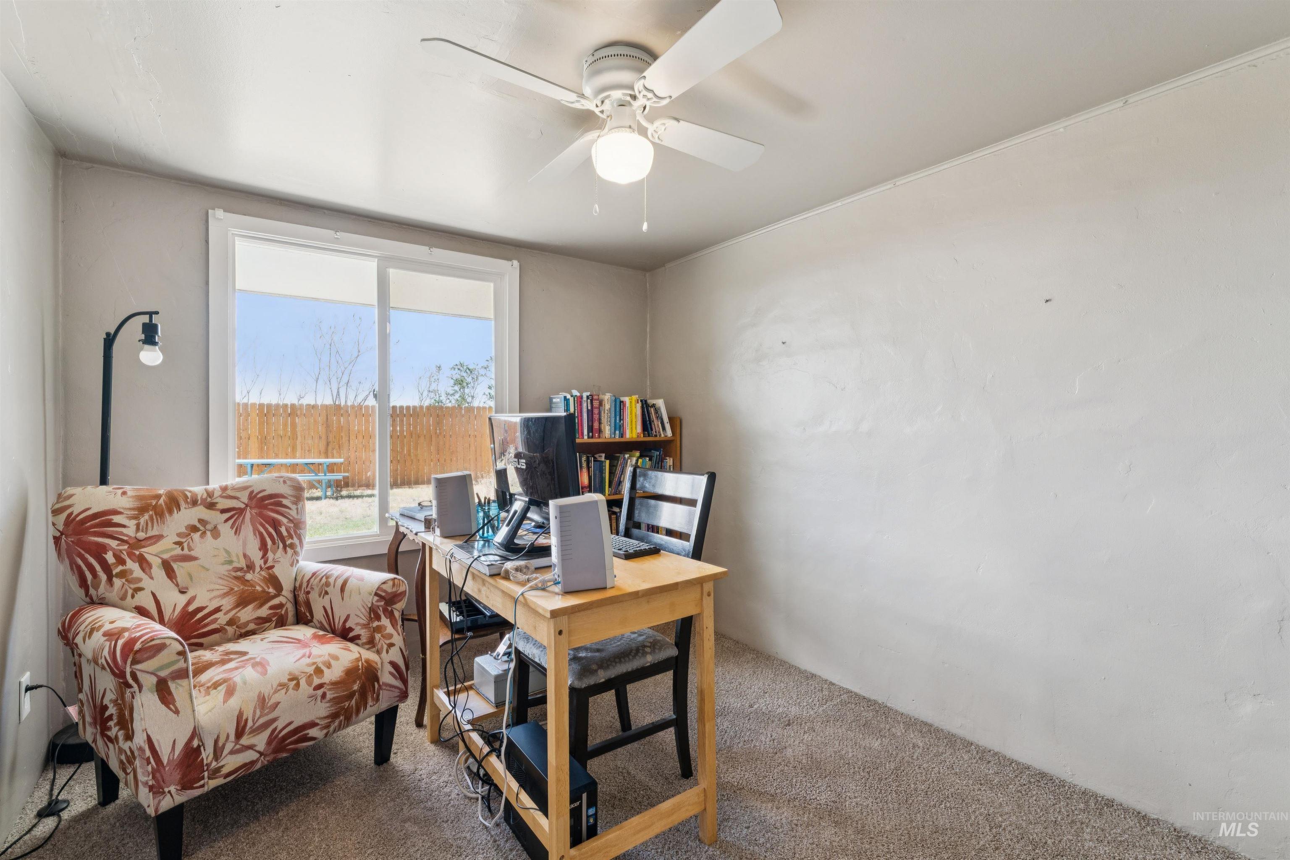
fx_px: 566
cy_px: 430
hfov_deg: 97.5
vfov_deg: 74.4
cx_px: 645
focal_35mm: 16
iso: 400
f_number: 13
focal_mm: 15.8
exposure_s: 1/10
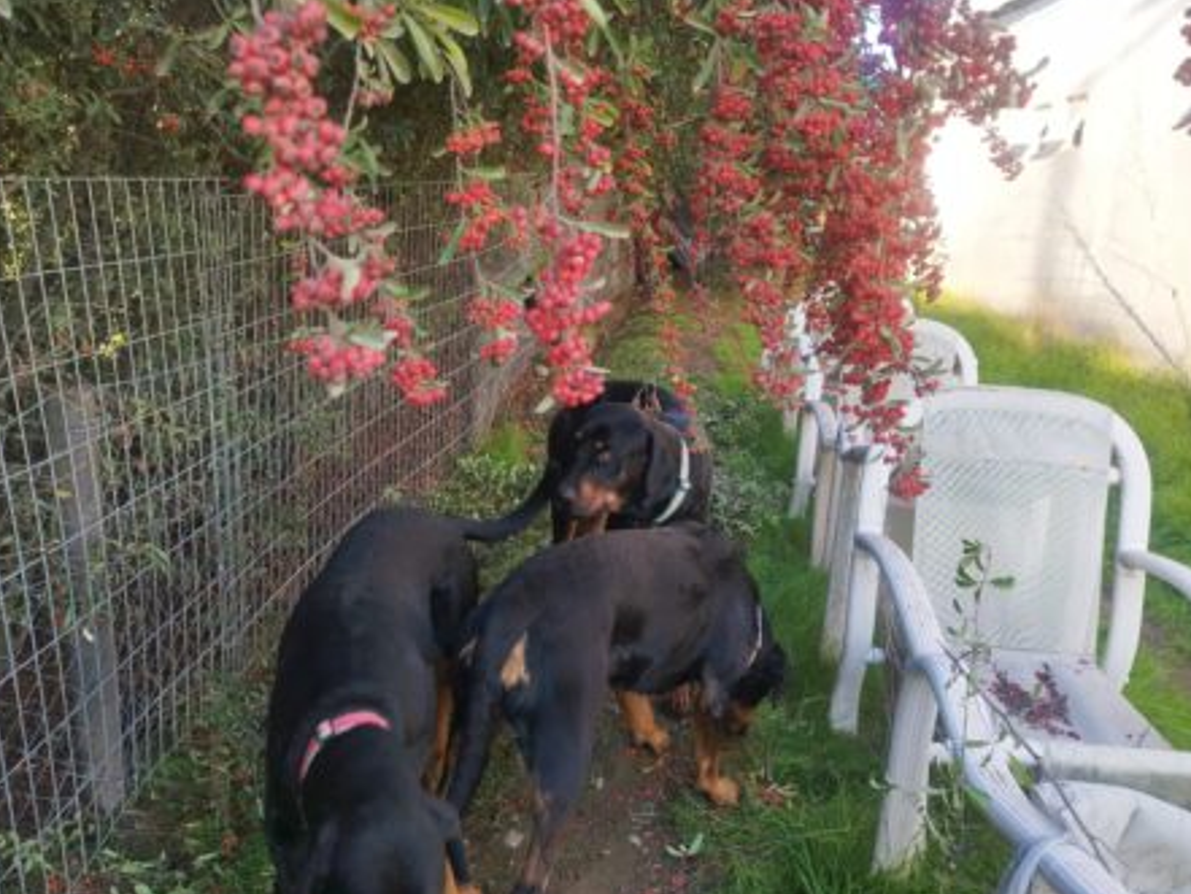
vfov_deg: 48.2
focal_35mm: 29
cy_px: 475
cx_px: 596
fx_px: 998
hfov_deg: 61.6
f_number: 1.89
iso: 70
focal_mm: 5.89
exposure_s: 1/100
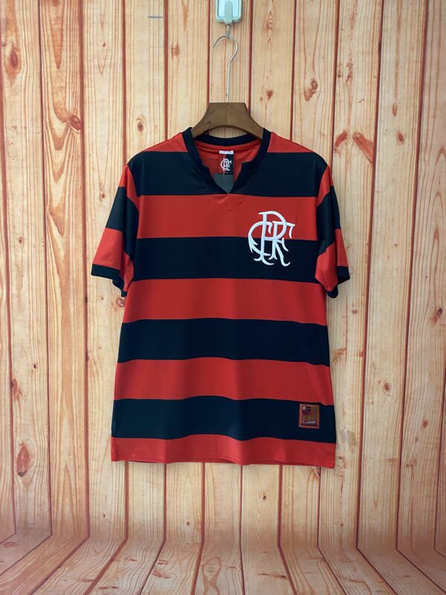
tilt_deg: -6.2
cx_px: 223
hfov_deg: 53.1
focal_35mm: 26
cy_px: 298
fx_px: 447
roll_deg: -1.5
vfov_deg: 67.3
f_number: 1.8
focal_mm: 4.25
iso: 500
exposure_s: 1/60
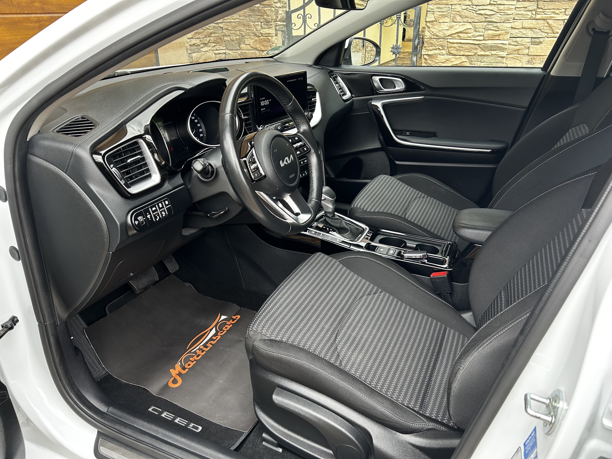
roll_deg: +0.4
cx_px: 306
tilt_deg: -25.1
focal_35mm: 26
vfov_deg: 53.1
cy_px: 230
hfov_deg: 67.3
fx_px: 460
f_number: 1.5
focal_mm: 5.7
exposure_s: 1/171
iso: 50
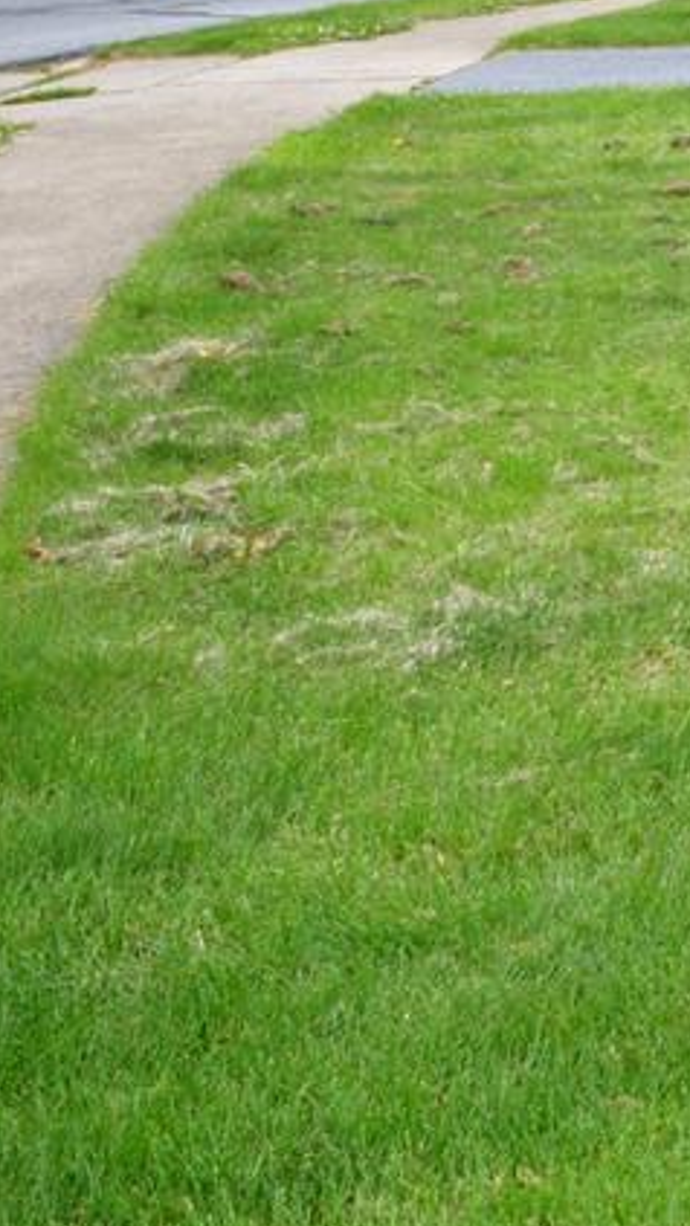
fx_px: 2472
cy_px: -161
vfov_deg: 25.6
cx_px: 2337
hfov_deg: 9.7
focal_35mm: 76
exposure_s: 1/250
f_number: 10
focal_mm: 10
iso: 400
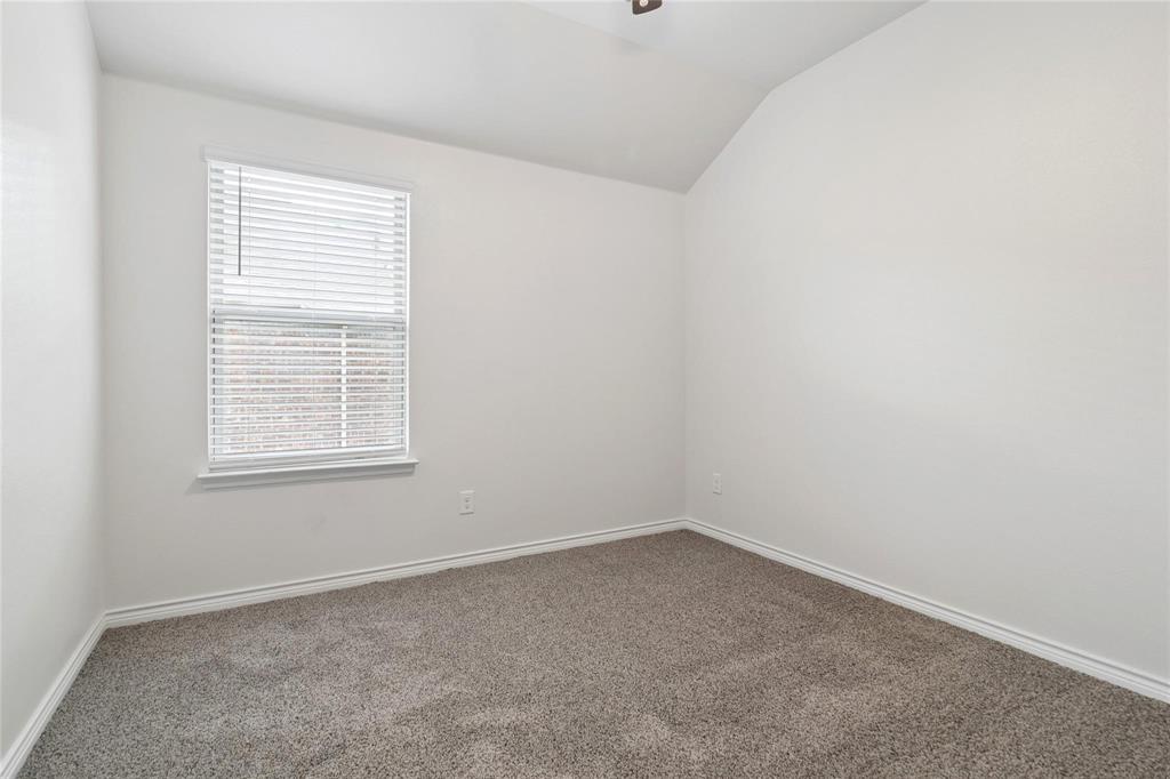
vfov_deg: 72.0
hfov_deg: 95.0
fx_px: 536
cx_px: 585
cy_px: 390
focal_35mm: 16
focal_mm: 11
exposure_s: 1/8
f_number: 8
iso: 100
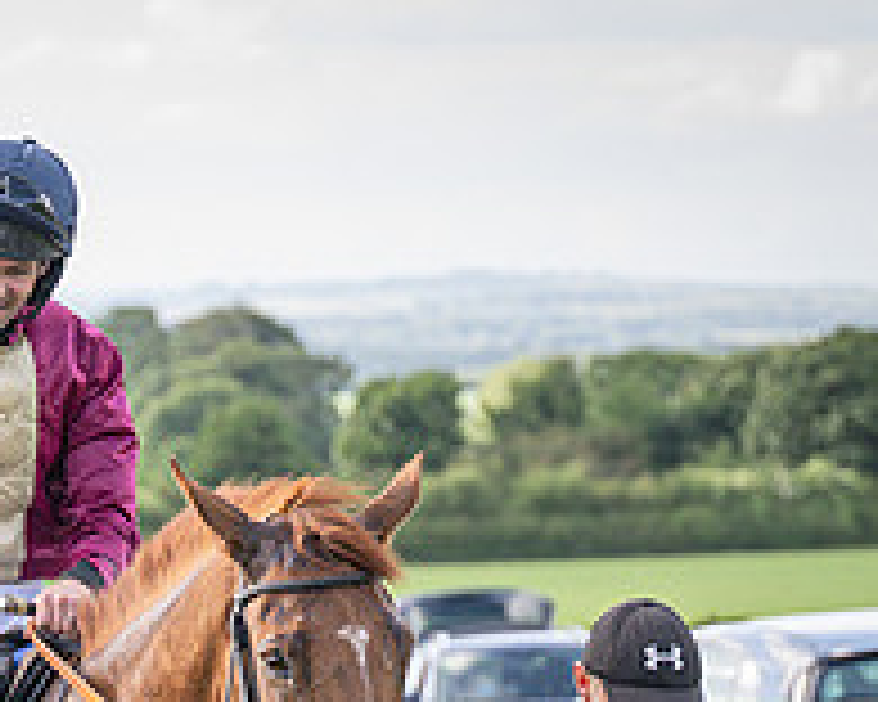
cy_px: 1038
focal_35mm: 298
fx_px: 7744
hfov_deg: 6.5
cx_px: -122
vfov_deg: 5.2
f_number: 2.8
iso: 640
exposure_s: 1/1600
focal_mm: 70
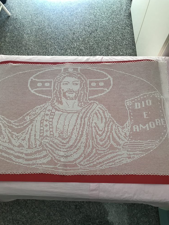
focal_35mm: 29
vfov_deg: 61.7
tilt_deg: -69.5
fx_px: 189
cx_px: 82
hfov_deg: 48.2
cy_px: 114
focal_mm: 3.99
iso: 25
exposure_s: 1/33
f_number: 1.8
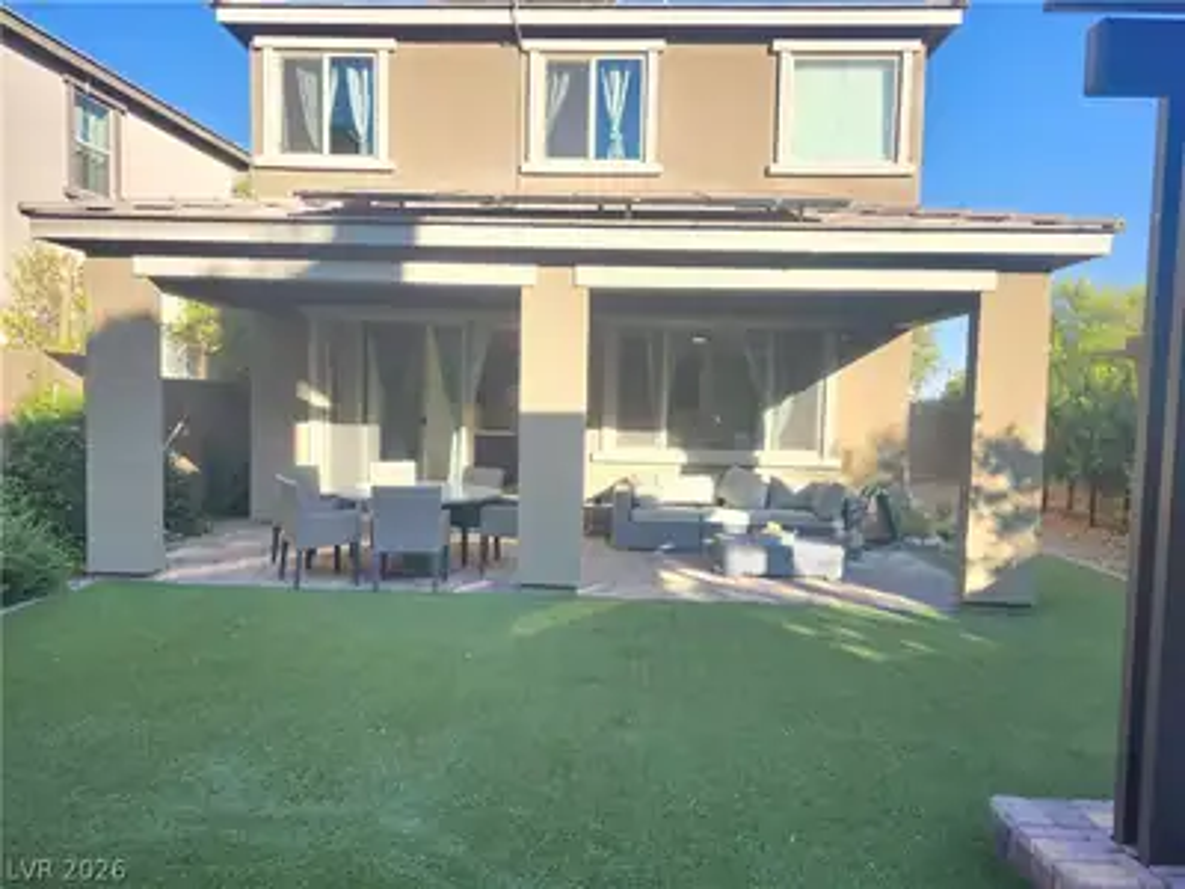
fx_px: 787
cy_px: 444
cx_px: 592
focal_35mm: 23
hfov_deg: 73.9
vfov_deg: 58.9
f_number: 1.8
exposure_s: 1/180
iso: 40
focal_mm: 5.54
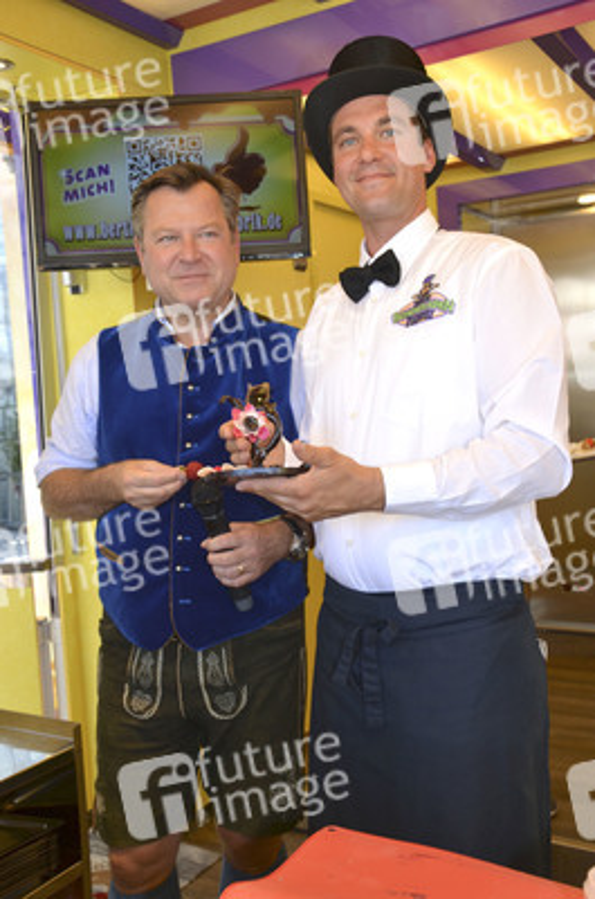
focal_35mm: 39
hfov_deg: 34.1
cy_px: 450
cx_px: 298
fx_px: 971
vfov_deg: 49.6
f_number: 5.6
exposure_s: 1/160
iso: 320
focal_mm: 26
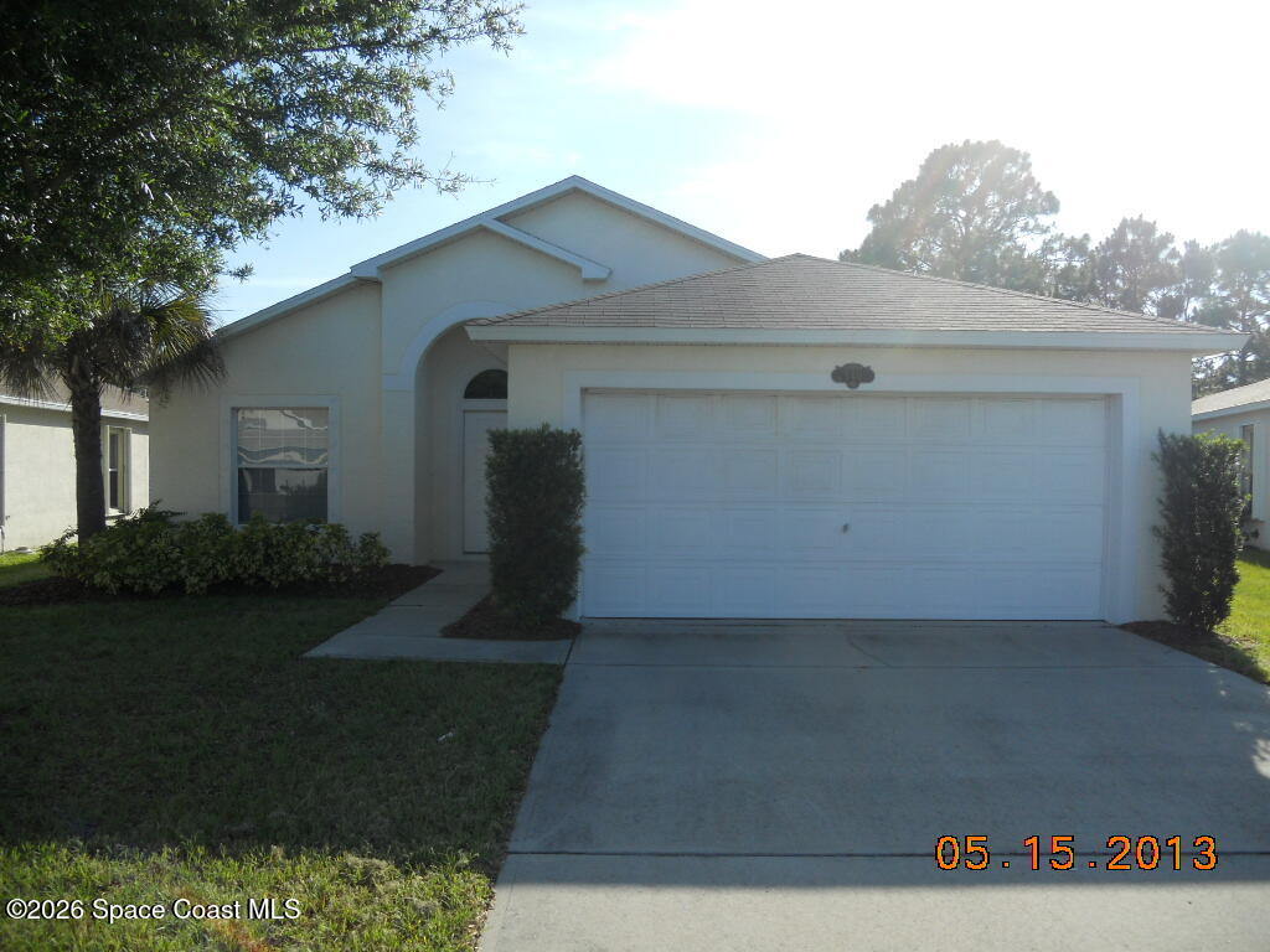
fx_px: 991
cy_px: 476
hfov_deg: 65.3
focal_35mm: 27
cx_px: 635
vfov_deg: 51.4
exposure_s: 1/800
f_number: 3.2
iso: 80
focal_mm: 4.9
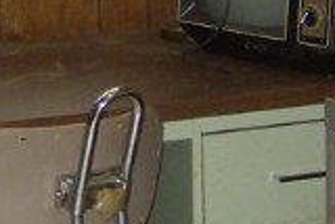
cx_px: 25
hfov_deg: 11.4
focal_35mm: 179
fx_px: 1667
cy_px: 69
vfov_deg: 7.7
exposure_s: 1/60
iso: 200
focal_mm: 6
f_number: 2.8
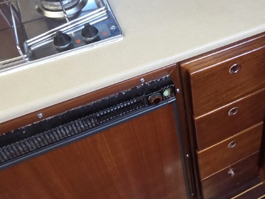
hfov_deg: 38.8
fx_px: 337
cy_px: 52
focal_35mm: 44
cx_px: 255
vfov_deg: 32.3
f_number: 2.2
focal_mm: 2.2
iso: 800
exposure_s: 1/50
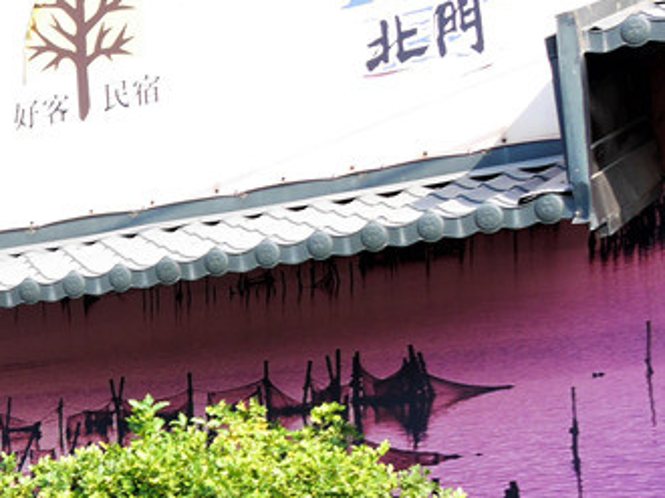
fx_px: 1747
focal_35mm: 91
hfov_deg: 20.2
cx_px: -141
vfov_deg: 16.1
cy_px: 379
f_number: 5.6
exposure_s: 1/250
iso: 200
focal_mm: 15
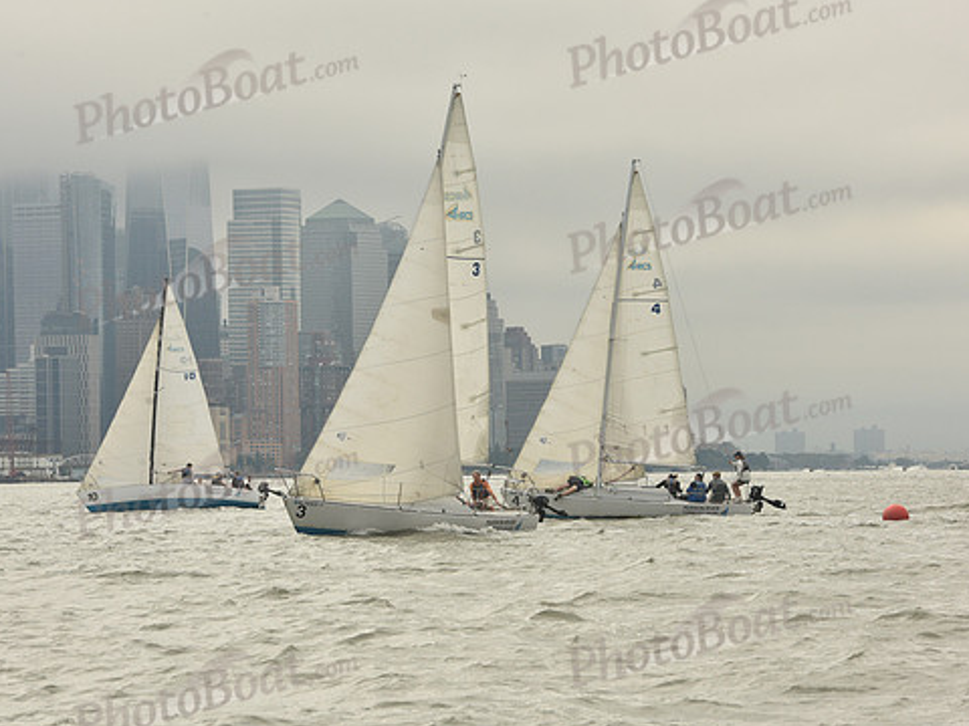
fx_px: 5207
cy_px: 354
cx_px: 464
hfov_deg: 10.6
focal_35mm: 186
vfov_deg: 8.0
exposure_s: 1/800
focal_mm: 160
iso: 400
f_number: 13
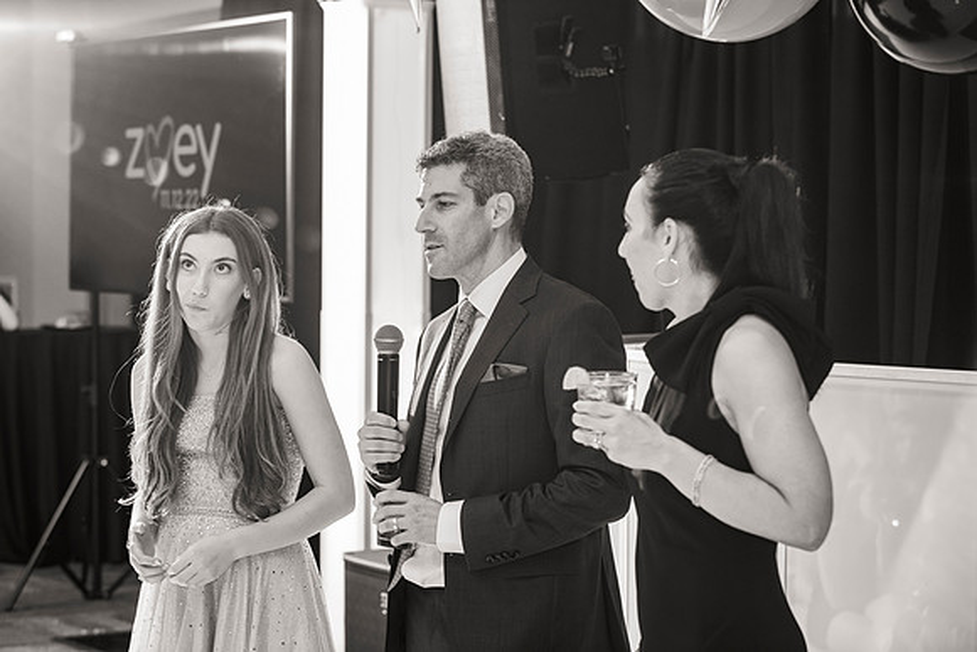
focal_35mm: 85
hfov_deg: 24.0
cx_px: 446
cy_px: 298
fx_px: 2301
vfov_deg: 16.1
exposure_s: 1/100
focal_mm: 78
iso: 1000
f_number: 4
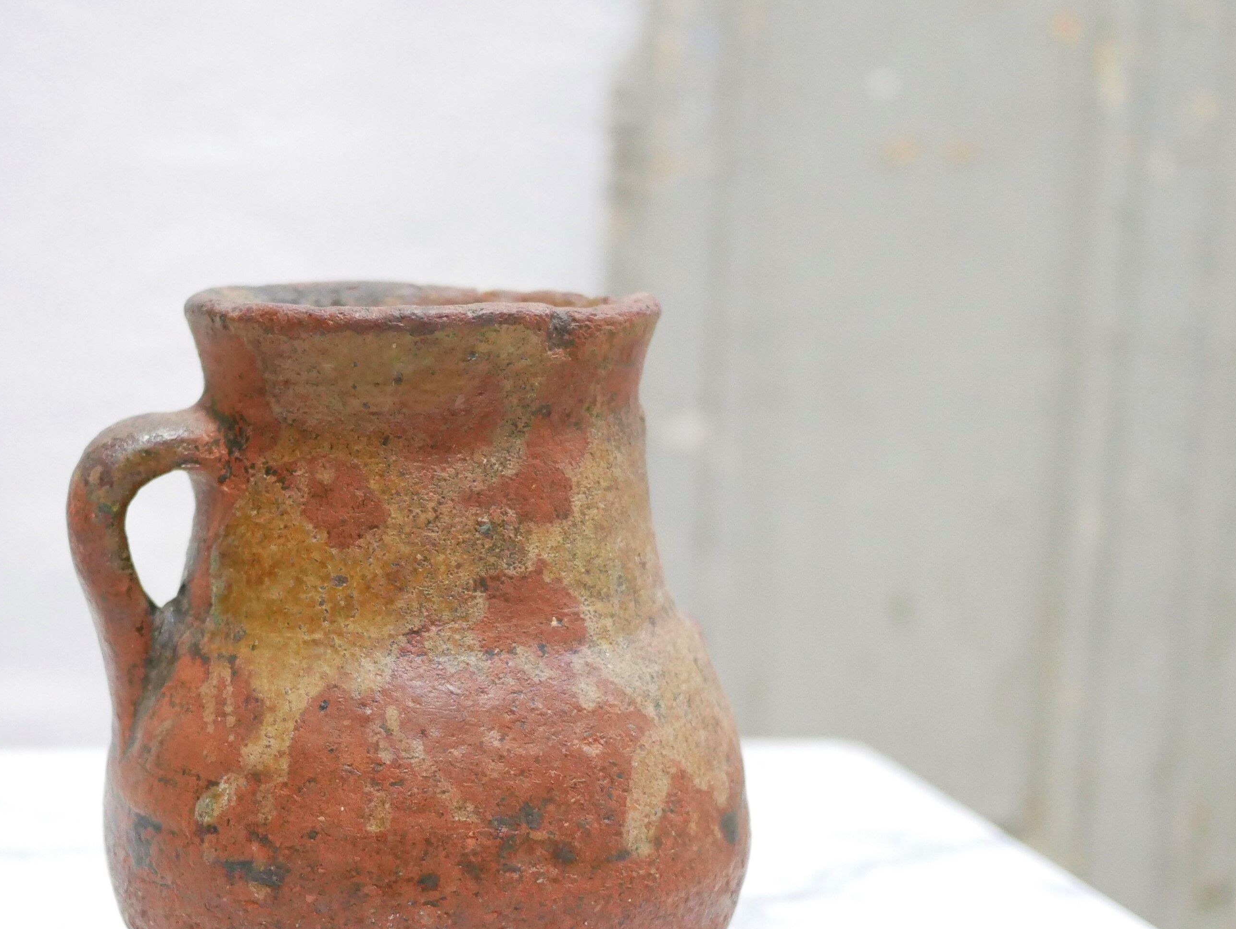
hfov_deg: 28.0
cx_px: 431
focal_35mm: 69
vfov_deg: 21.3
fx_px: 2465
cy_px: 608
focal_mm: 20
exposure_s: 1/60
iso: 1600
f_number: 1.7
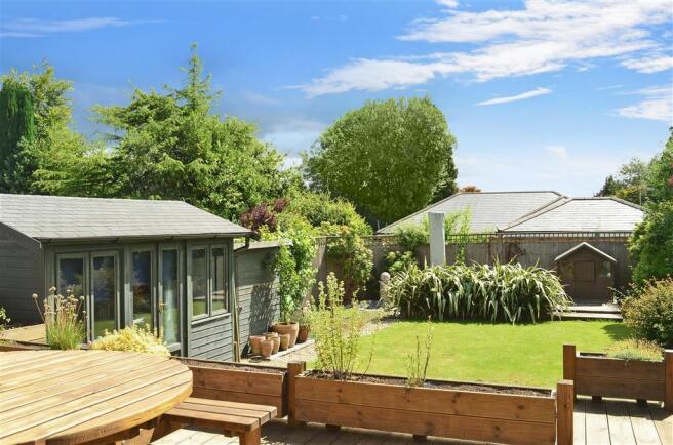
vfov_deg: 43.4
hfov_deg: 62.0
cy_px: 222
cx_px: 336
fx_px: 559
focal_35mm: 30
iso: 200
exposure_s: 1/250
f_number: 8
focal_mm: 20
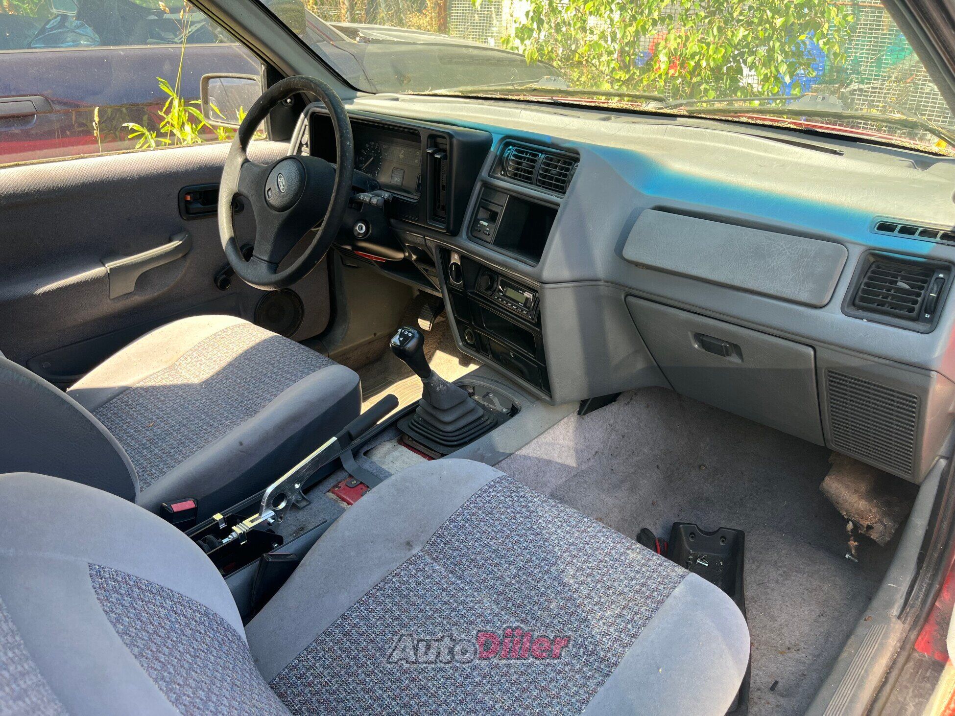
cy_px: 358
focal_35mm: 26
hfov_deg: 67.3
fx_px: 717
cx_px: 478
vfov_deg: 53.1
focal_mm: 5.1
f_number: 1.6
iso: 40
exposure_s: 1/170
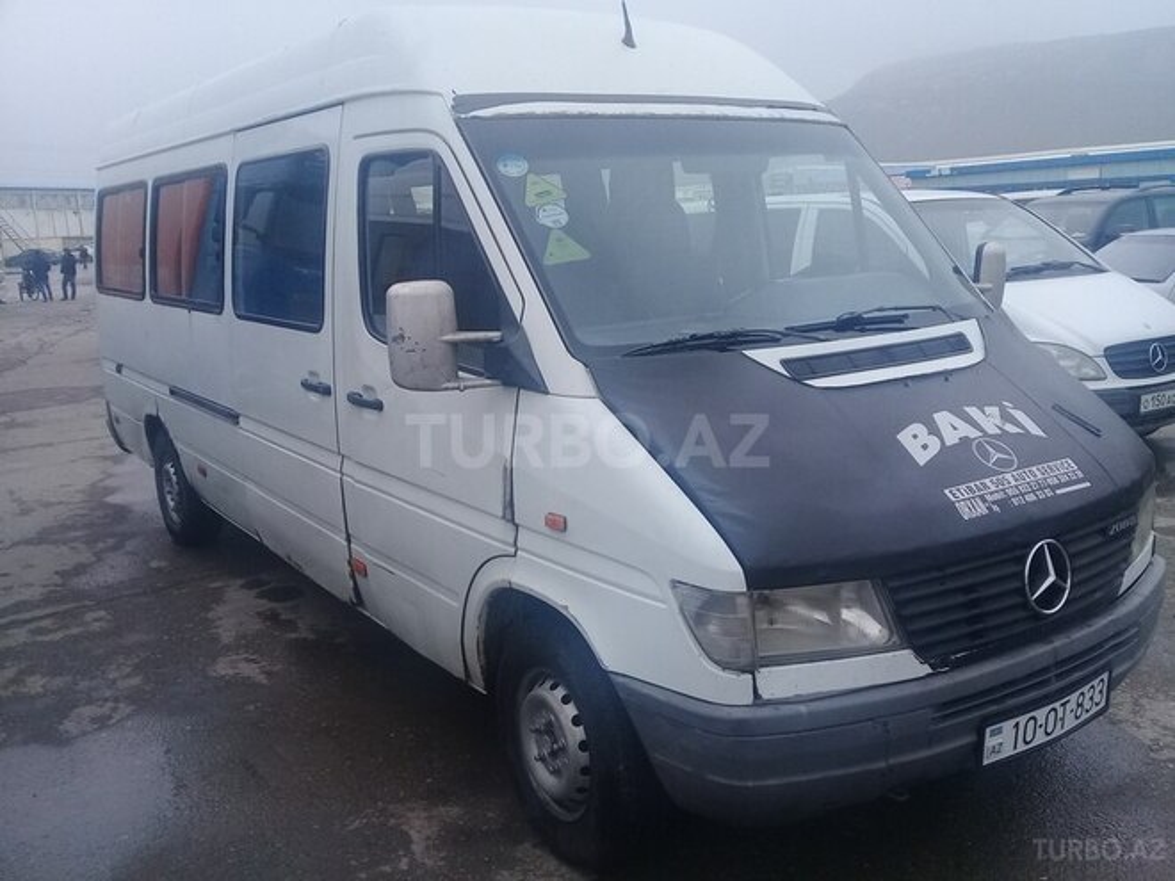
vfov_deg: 45.4
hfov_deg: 58.4
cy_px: 440
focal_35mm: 31
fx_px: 1052
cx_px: 588
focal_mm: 3.3
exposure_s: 1/1004
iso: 50
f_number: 2.2
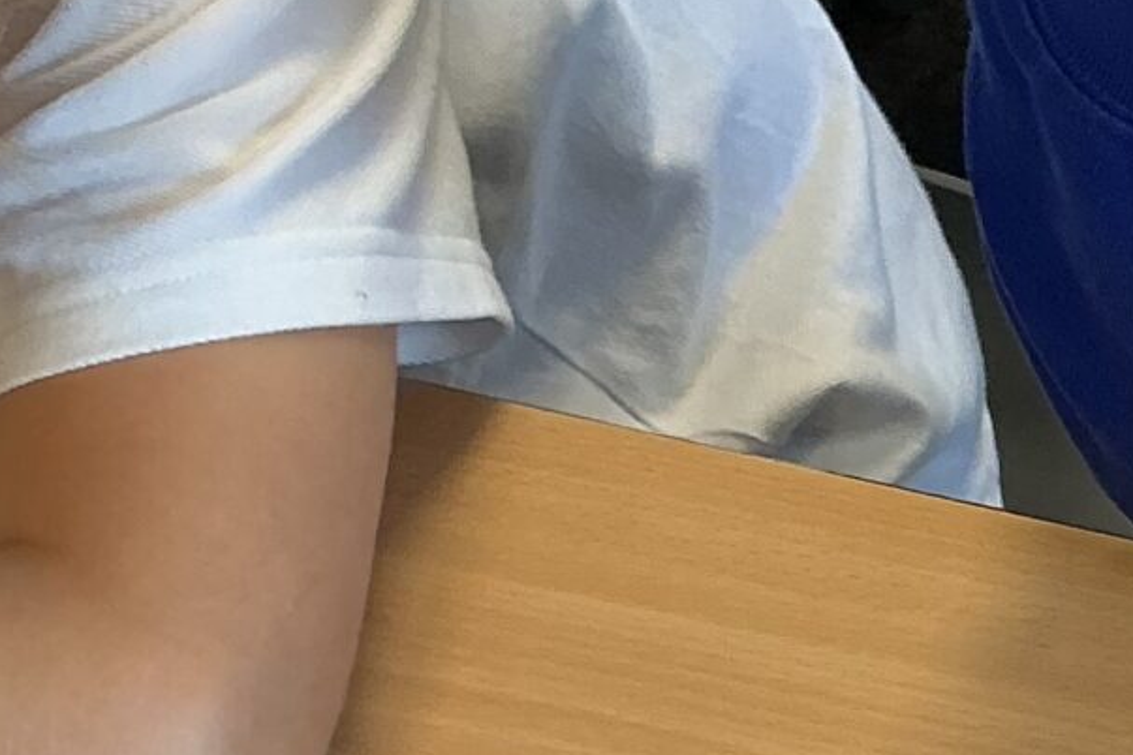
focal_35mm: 128
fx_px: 4028
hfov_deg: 14.8
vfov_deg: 10.3
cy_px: 1221
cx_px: 1727
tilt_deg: -52.4
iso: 40
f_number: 1.8
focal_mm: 3
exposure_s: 1/60
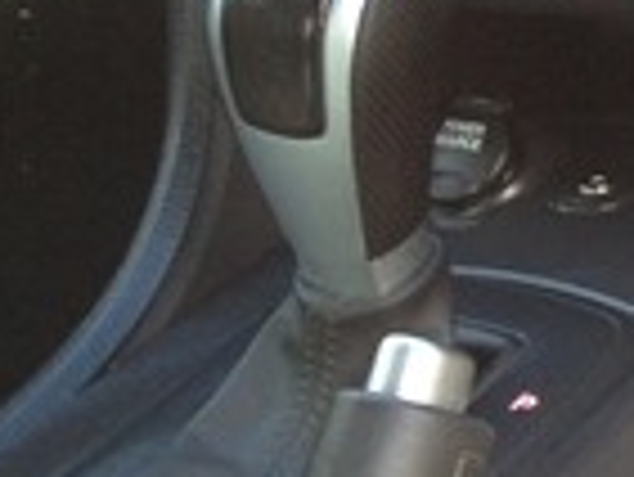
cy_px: -81
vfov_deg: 7.5
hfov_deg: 8.6
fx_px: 3630
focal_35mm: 198
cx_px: 1772
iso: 50
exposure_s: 1/40
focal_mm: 4.28
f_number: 2.4
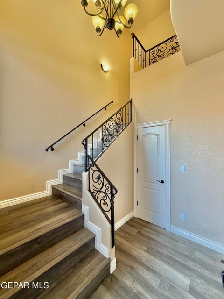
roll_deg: -0.2
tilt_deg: +0.8
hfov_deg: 85.7
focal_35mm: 14
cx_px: 112
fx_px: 121
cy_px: 150
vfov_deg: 102.1
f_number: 2.2
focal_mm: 2.22
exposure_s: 1/120
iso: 200
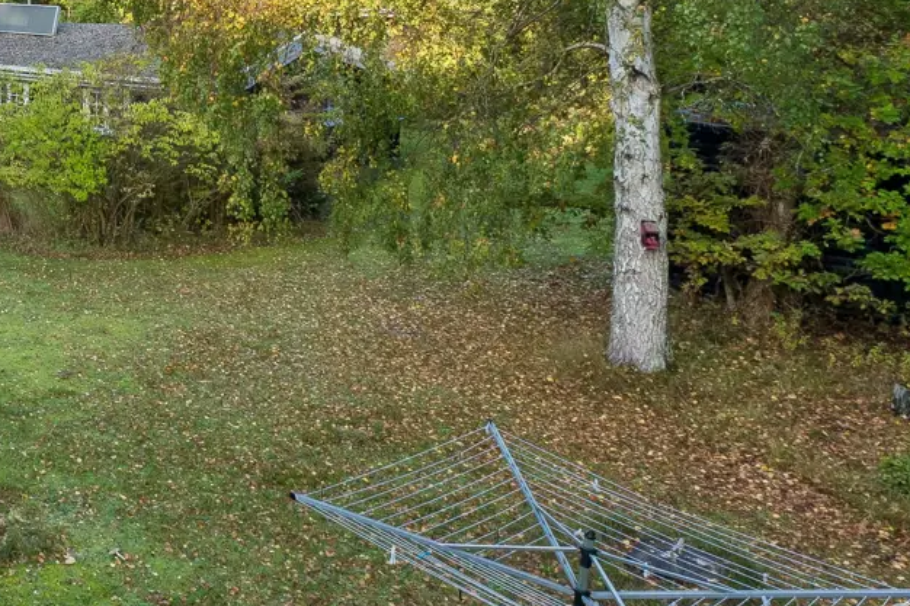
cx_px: -267
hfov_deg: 32.4
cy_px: 41
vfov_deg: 27.9
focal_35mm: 46
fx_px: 1162
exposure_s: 1/40
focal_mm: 10
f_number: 9
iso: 200
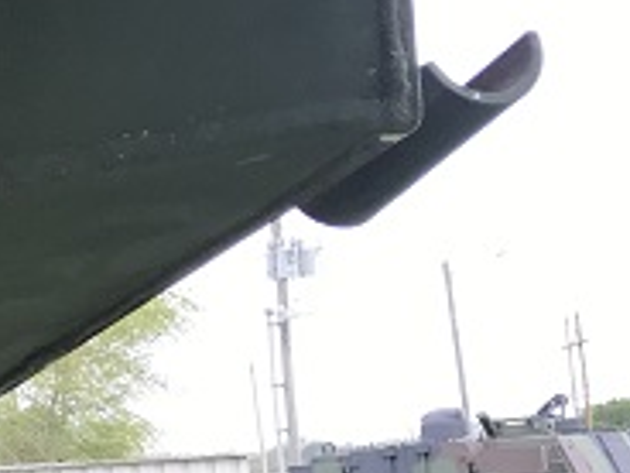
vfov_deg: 12.0
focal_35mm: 123
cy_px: 368
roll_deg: +4.1
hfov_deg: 13.9
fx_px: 2239
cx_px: -574
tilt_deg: +4.4
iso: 20
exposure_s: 1/351
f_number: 1.8
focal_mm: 3.99
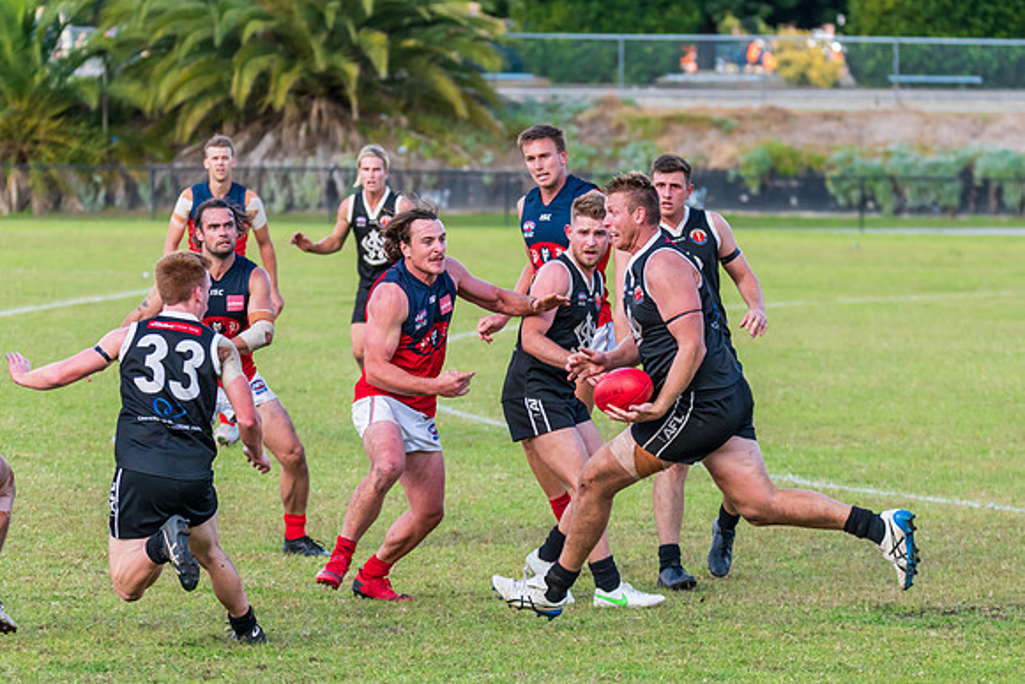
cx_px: 583
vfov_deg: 5.5
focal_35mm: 249
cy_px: 262
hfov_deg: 8.3
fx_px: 7099
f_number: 5
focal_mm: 190
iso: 800
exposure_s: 1/1250
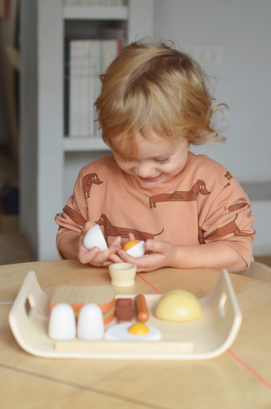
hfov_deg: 18.1
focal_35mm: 75
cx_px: 136
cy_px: 204
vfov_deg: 27.0
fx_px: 851
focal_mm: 50
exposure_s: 1/100
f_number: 3.5
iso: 100
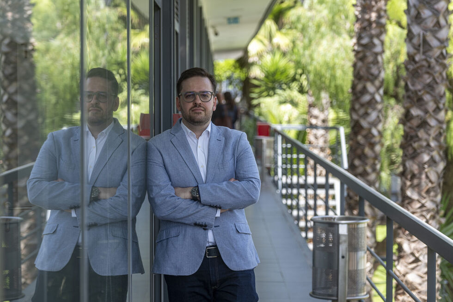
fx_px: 1245
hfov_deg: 20.6
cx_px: 226
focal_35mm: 99
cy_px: 151
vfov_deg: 13.8
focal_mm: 66
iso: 125
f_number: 2.8
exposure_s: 1/200
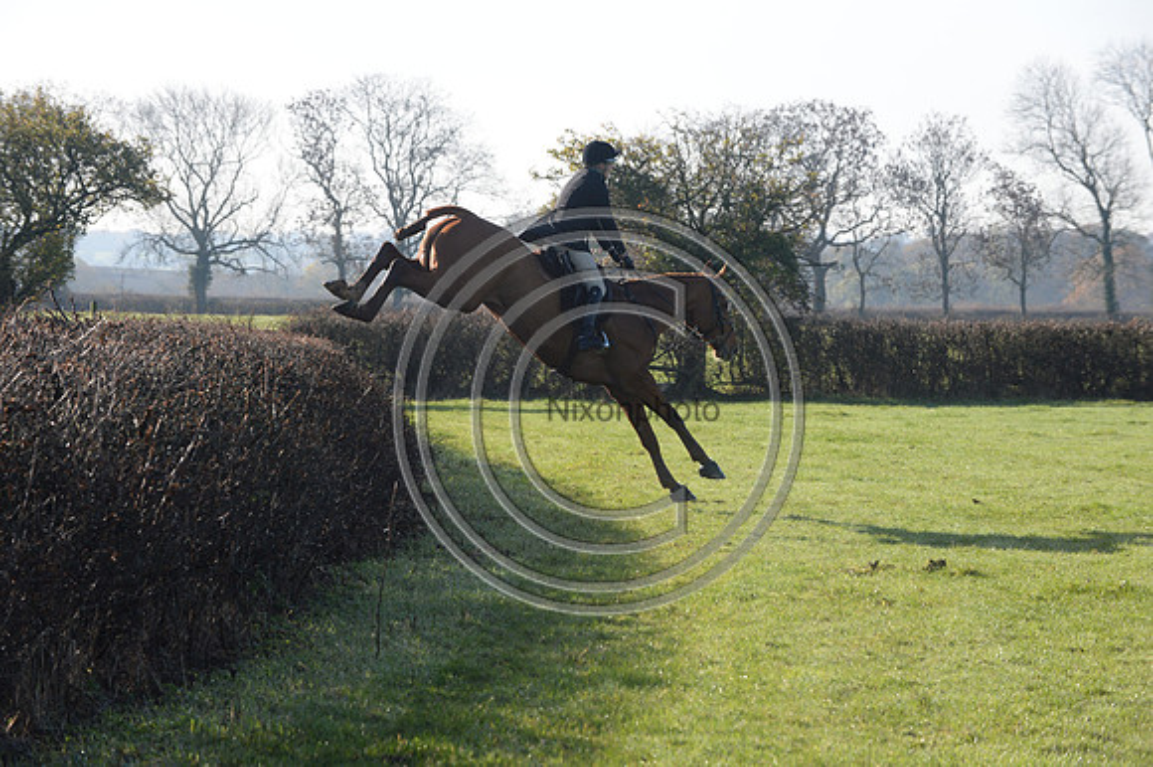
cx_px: 576
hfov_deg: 14.7
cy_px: 384
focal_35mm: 140
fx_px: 4481
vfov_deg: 9.8
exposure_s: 1/1250
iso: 1000
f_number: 6.3
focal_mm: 140
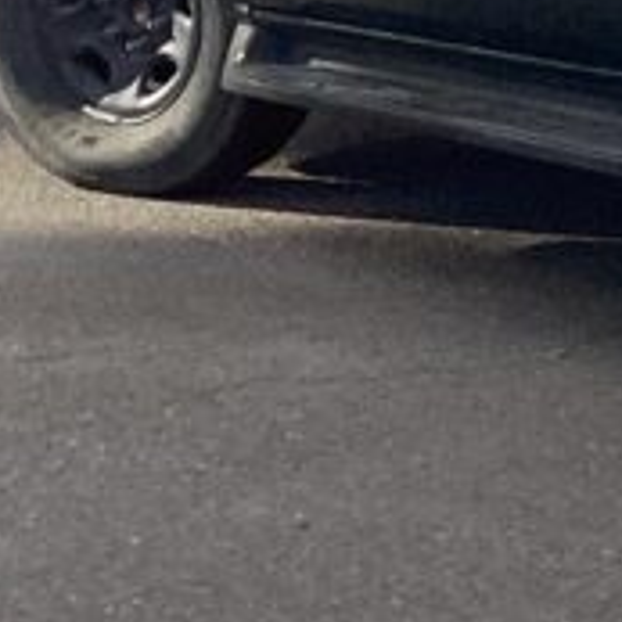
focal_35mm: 162
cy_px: -288
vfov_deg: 10.4
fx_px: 3293
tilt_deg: -3.0
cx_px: 1284
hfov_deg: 9.9
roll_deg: -0.2
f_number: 2.4
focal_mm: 3.3
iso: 25
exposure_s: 1/1031
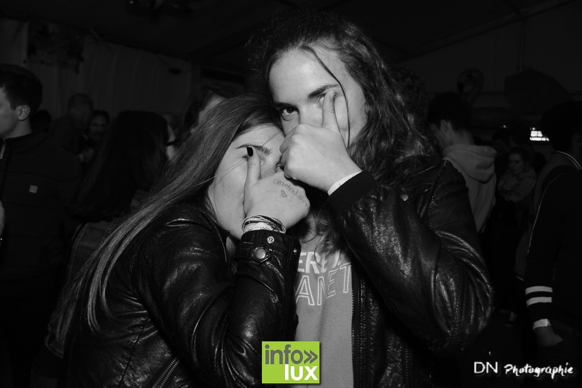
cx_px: 291
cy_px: 194
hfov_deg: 53.1
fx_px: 582
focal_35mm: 36
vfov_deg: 36.9
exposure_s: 1/60
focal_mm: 24
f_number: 4
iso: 1600
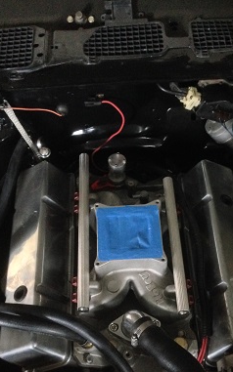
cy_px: 237
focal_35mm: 45
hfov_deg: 28.4
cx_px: 153
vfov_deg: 43.9
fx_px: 457
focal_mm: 4.12
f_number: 2.4
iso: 800
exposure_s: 1/15
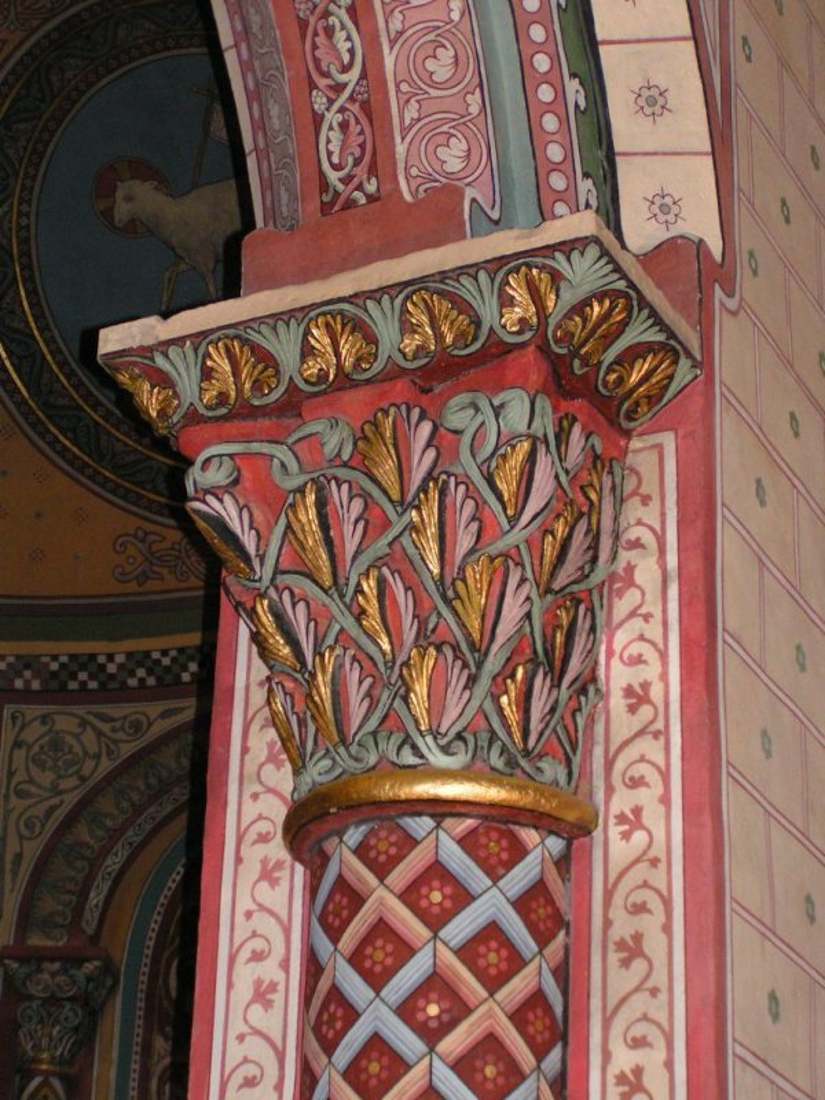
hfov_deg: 18.0
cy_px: 550
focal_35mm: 82
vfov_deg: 23.8
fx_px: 2606
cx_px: 412
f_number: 3.2
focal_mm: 12.6
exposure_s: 1/100
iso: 200
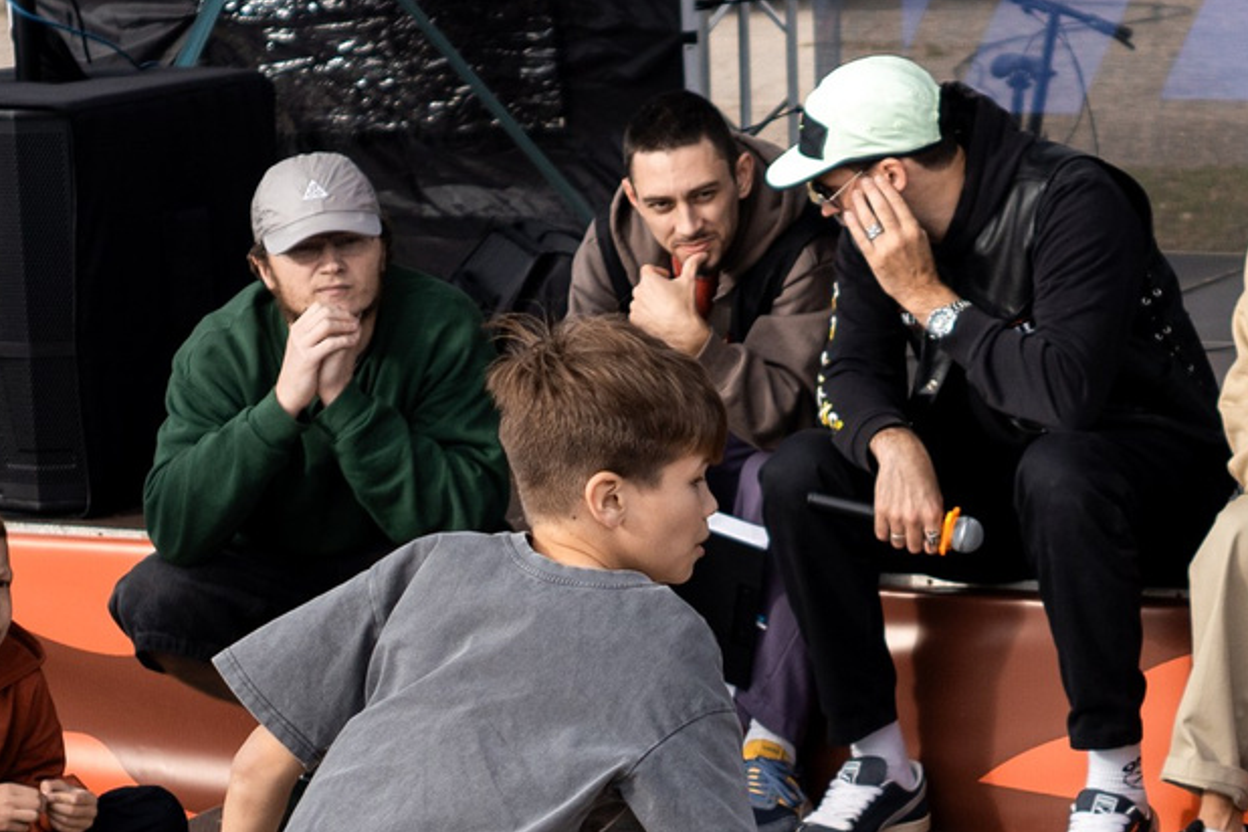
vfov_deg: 9.4
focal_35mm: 145
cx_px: 941
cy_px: 714
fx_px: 5026
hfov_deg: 14.1
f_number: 2.5
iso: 100
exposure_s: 1/1600
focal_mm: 35
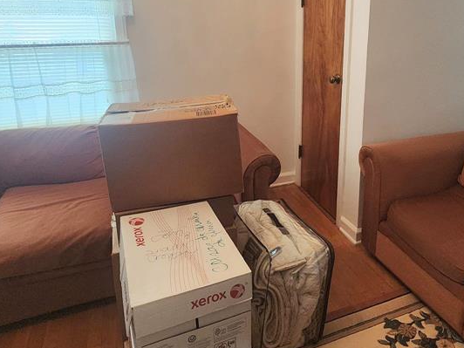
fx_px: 335
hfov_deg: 68.8
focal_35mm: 25
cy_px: 117
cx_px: 276
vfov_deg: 53.8
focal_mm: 2.2
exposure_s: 1/60.2
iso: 320
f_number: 2.2
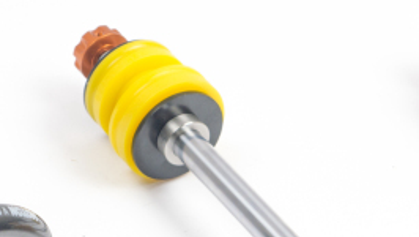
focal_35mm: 260
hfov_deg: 8.2
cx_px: -158
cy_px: 199
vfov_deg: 4.7
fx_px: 2886
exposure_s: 1/15
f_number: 9
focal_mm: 55
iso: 100
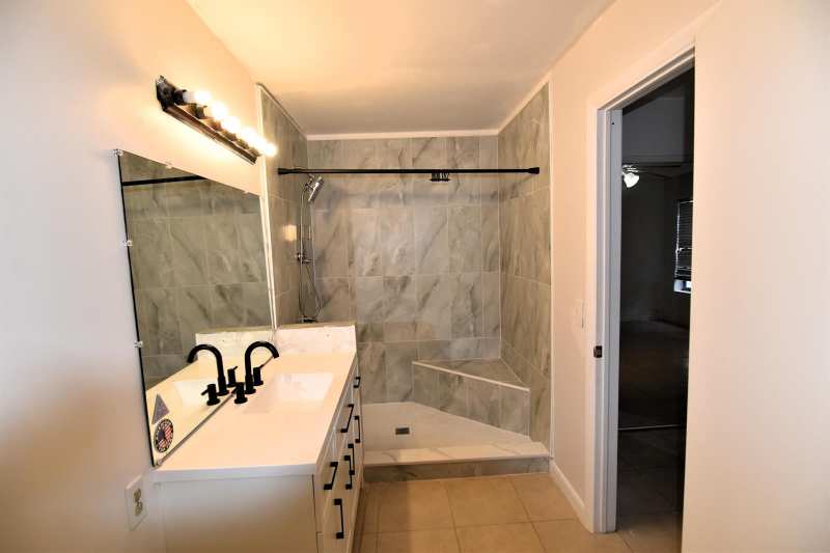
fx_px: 380
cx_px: 415
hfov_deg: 95.0
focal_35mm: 16
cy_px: 276
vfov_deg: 72.0
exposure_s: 1/200
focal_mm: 11
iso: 450
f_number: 5
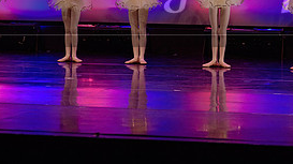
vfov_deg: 6.0
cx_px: 107
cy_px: -42
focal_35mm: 200
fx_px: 1552
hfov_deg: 10.8
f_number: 2.8
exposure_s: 1/250
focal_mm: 75
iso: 1600
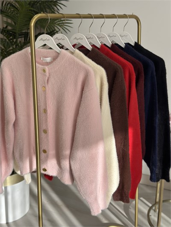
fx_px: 316
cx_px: 86
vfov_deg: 39.6
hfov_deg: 30.3
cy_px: 114
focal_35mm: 48
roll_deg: -1.8
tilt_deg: -16.5
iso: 80
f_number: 1.78
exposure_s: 1/1000
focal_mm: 6.86
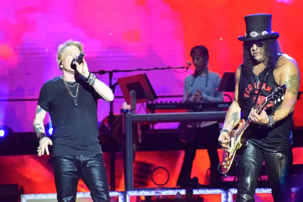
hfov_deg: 7.8
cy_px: 101
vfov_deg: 5.2
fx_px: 2210
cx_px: 152
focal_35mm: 262
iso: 12800
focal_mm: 175
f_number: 5
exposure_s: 1/250
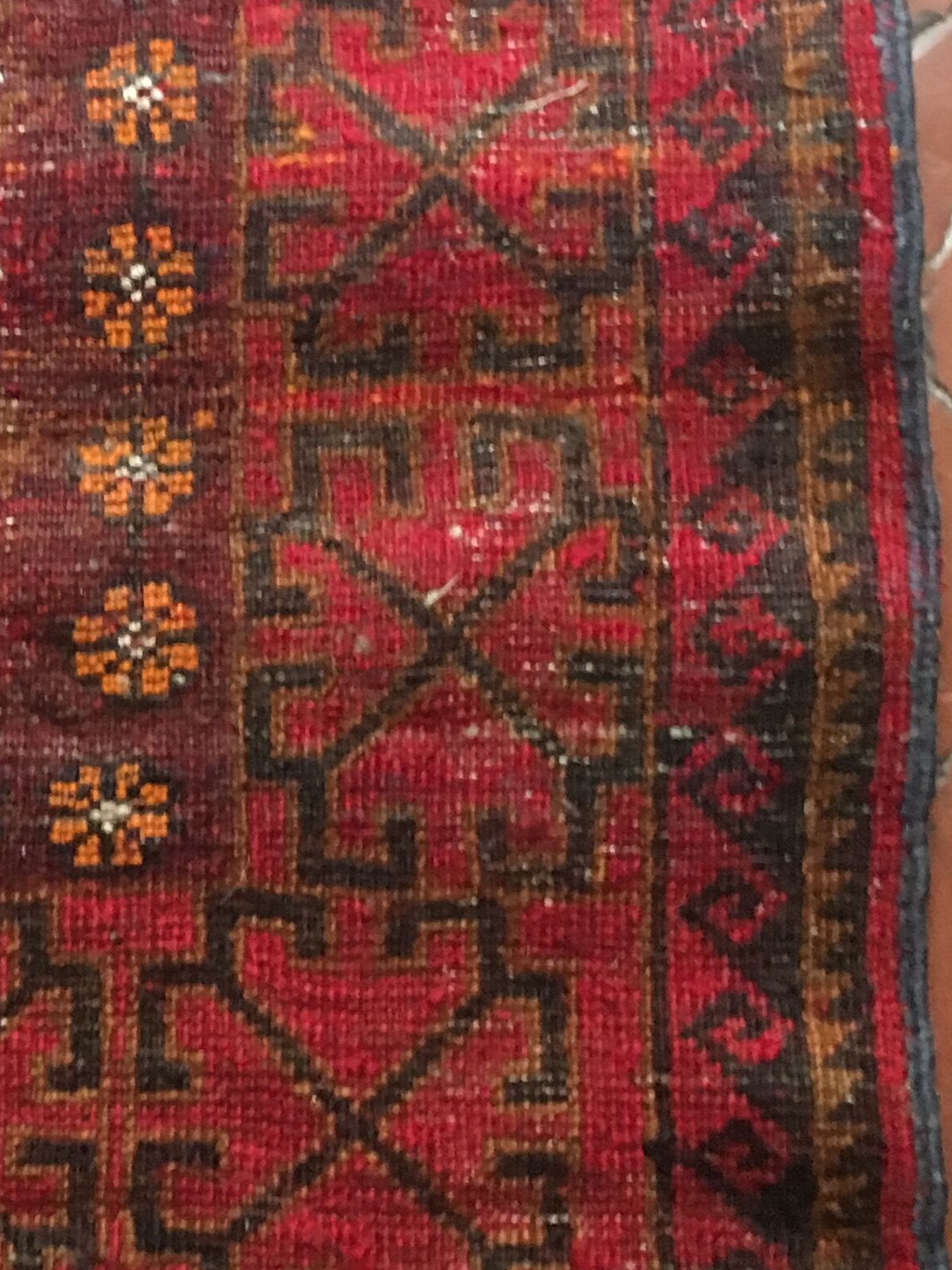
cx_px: -104
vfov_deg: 25.7
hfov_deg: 18.6
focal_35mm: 76
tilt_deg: -79.8
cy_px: 645
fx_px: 2787
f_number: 2.2
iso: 200
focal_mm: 4.15
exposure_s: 1/17
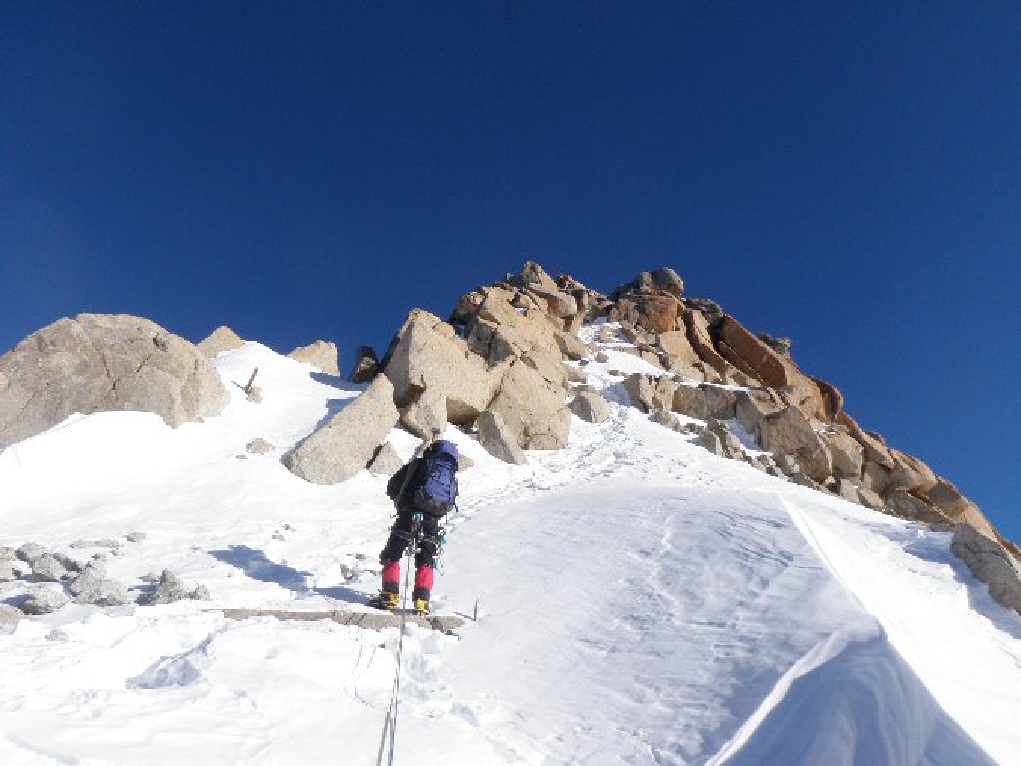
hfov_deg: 63.4
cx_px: 510
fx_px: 826
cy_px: 383
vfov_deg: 49.7
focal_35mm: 28
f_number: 5
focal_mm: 5
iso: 50
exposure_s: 1/320
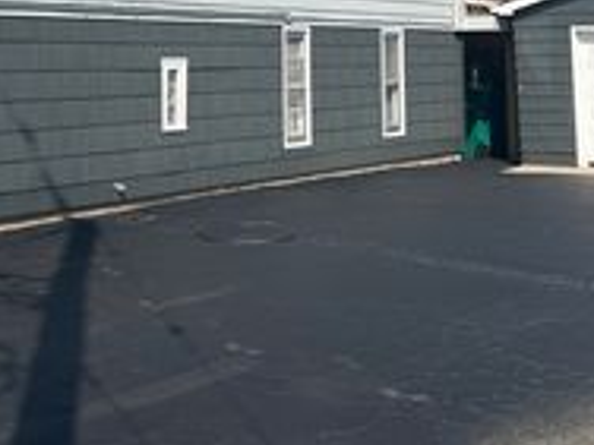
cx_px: 221
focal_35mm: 69
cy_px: -71
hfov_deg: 28.1
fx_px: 1184
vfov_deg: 20.1
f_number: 1.5
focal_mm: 5.7
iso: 50
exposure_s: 1/6993
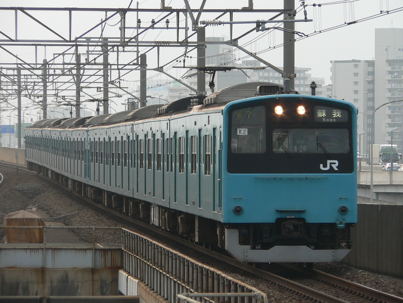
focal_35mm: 294
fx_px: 3423
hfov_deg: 6.7
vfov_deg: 5.1
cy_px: 152
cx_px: 202
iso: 100
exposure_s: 1/200
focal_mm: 38.7
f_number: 4
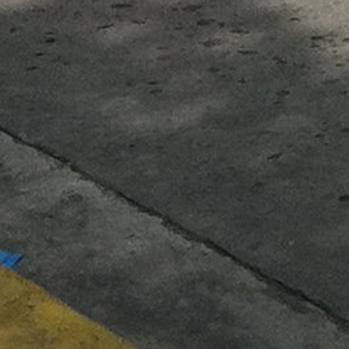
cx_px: 854
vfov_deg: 5.2
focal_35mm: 307
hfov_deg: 5.5
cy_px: -959
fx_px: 3502
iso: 80
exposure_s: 1/1364
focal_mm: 3.85
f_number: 2.8
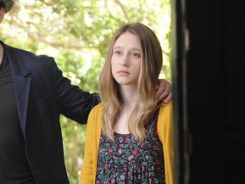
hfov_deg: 11.9
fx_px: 1154
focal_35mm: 163
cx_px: -29
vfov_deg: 9.1
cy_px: 138
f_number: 4
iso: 1250
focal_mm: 70
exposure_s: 1/160
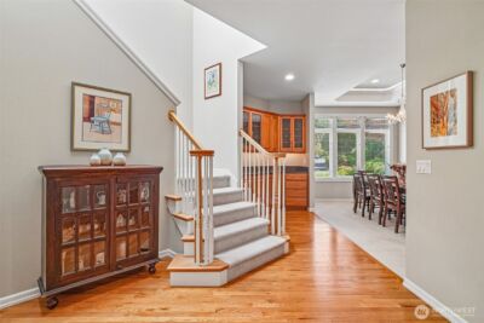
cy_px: 162
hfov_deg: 96.7
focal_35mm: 16
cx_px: 242
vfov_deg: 73.8
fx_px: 215
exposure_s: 1/40
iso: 1600
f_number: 8
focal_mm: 16
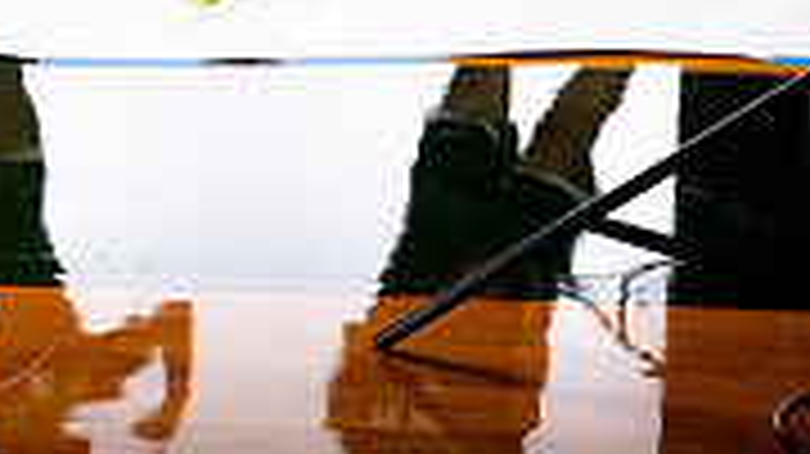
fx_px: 2640
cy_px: -548
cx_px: 261
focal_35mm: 123
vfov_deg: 9.1
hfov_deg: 17.4
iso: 400
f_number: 5.6
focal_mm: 47
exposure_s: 1/250
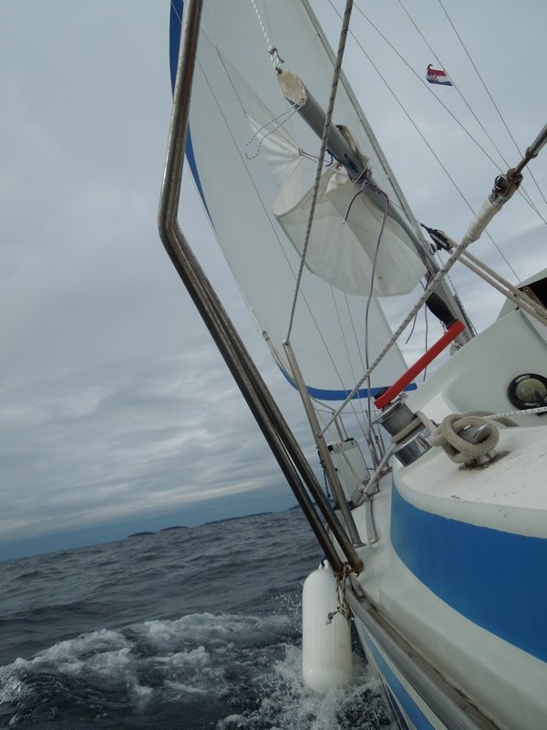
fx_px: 527
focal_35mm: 25
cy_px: 365
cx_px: 274
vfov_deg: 69.4
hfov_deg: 54.9
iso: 100
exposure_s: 1/1000
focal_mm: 4.5
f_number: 3.3
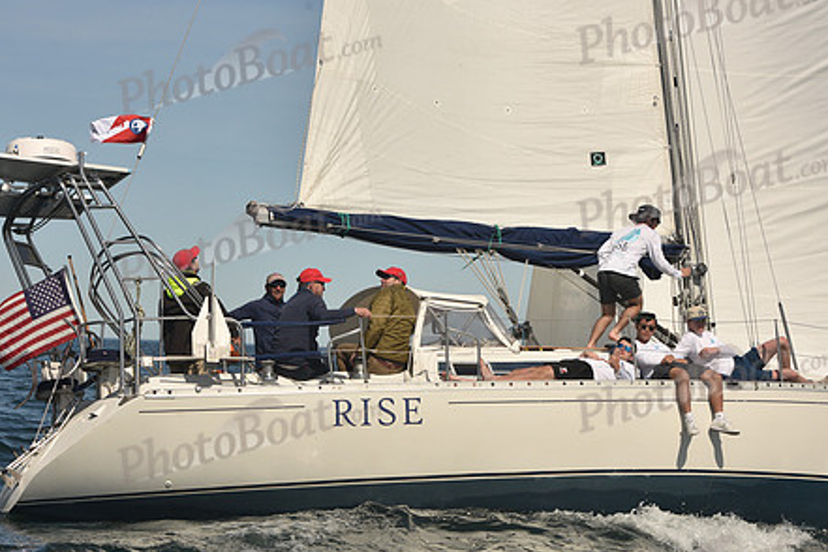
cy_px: 313
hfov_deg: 22.1
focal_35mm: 92
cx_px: 481
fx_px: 2116
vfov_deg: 14.9
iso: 250
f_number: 9
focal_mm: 70
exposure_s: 1/640
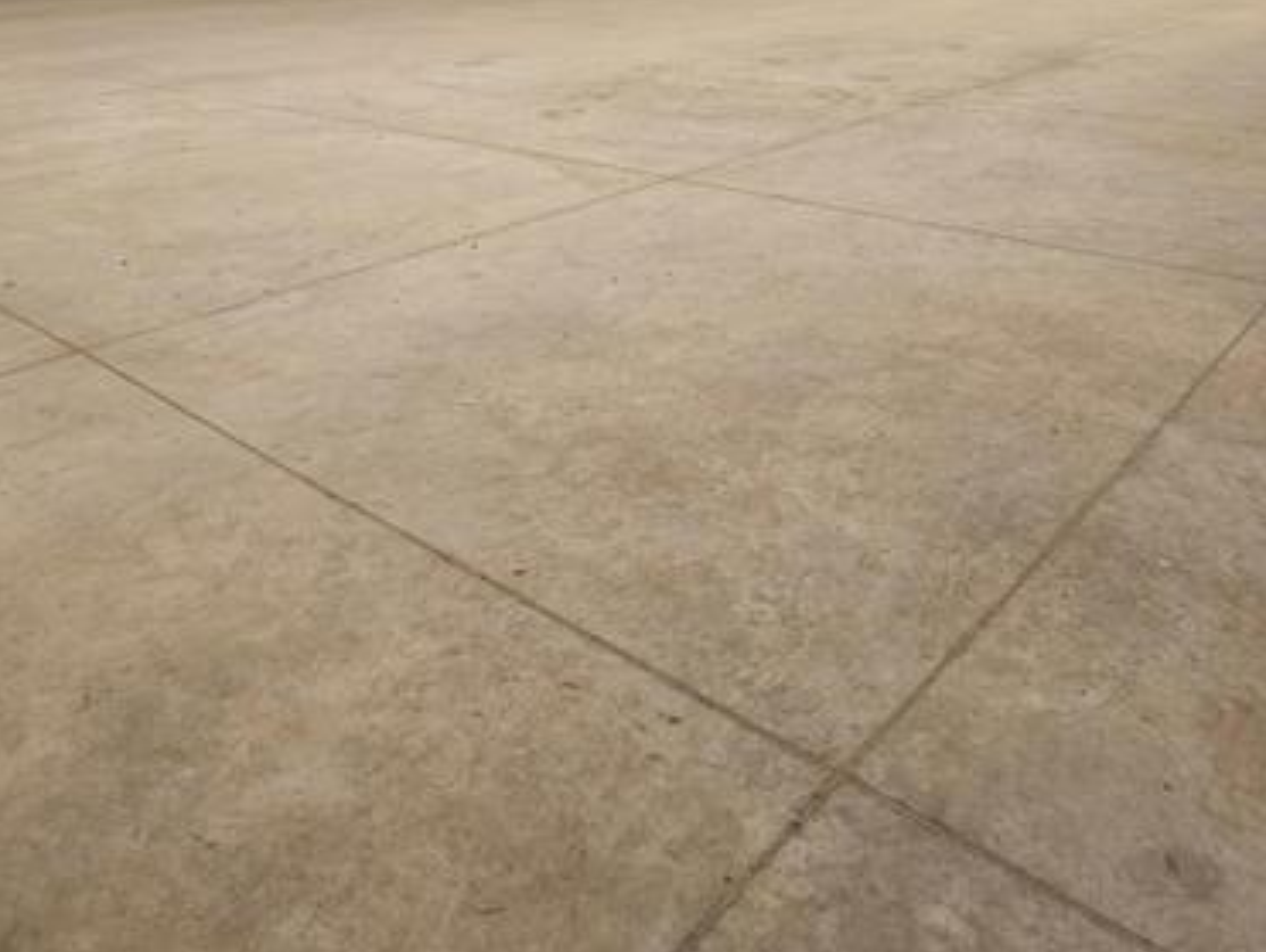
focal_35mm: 28
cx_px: 700
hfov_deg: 63.2
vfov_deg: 41.9
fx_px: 1025
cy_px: -38
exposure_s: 1/50
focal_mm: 2.2
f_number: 2.2
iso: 100
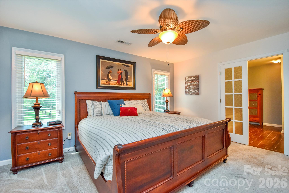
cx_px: 144
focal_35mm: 15
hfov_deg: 100.4
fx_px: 120
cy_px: 96
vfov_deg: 77.3
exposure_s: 1/80
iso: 800
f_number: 4.5
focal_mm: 10
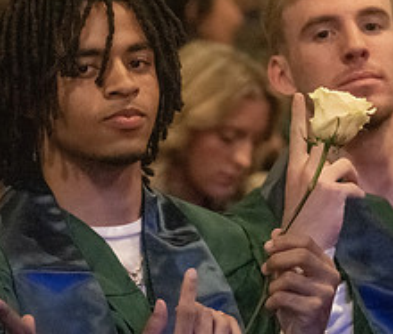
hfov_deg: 6.2
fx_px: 3636
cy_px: 179
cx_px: 128
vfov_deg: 5.3
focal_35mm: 305
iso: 20000
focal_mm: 105
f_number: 2.8
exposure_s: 1/320
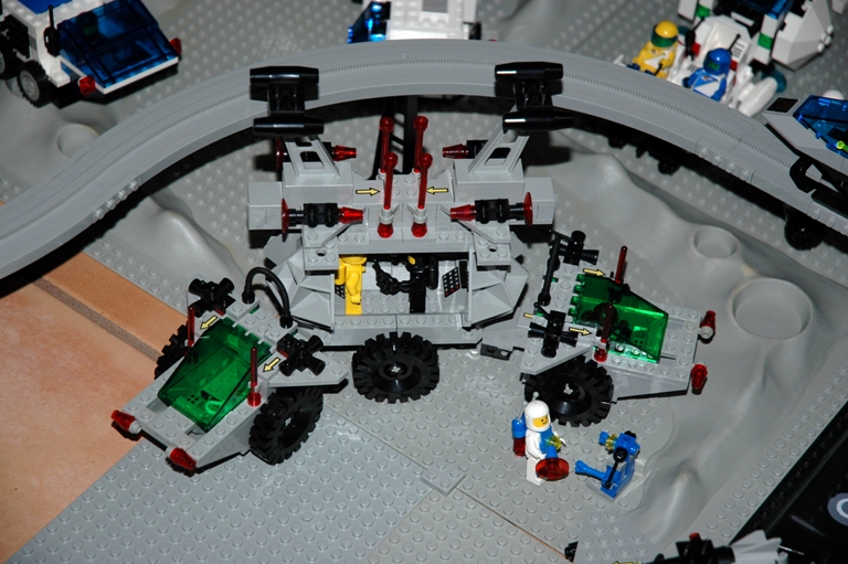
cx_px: 424
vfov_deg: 13.0
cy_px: 282
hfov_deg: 19.5
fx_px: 2472
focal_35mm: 105
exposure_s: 1/60
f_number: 4.5
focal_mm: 70
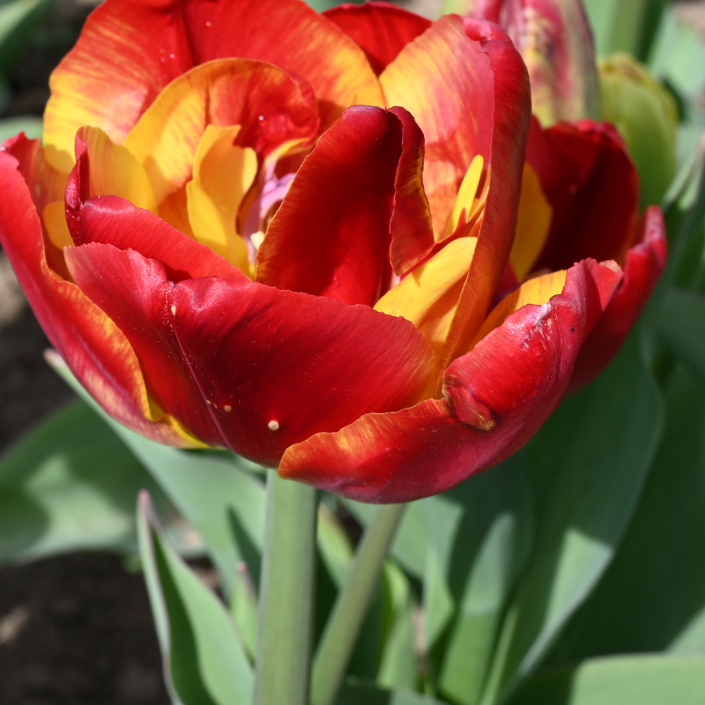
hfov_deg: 23.3
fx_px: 1705
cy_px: 312
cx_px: 309
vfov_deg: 23.3
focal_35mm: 74
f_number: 16
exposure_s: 1/60
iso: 140
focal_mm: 49
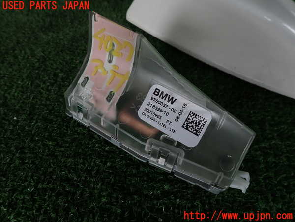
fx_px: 213
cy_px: 111
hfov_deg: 69.4
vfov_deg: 54.9
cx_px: 148
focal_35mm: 25
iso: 100
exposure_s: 1/200
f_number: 2.8
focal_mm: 4.5
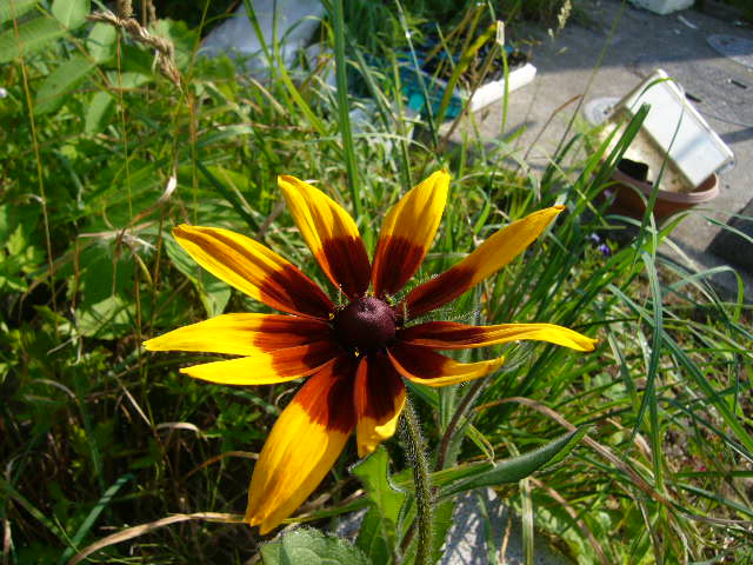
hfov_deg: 52.6
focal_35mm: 35
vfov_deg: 40.7
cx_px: 376
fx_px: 761
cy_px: 282
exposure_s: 1/200
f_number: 5.6
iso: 80
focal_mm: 5.8
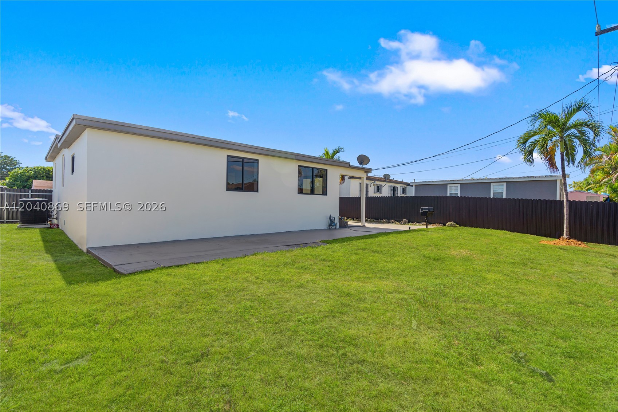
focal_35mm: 16
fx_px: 275
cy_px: 206
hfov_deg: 96.7
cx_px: 309
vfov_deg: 73.7
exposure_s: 1/500
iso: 100
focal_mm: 16
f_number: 5
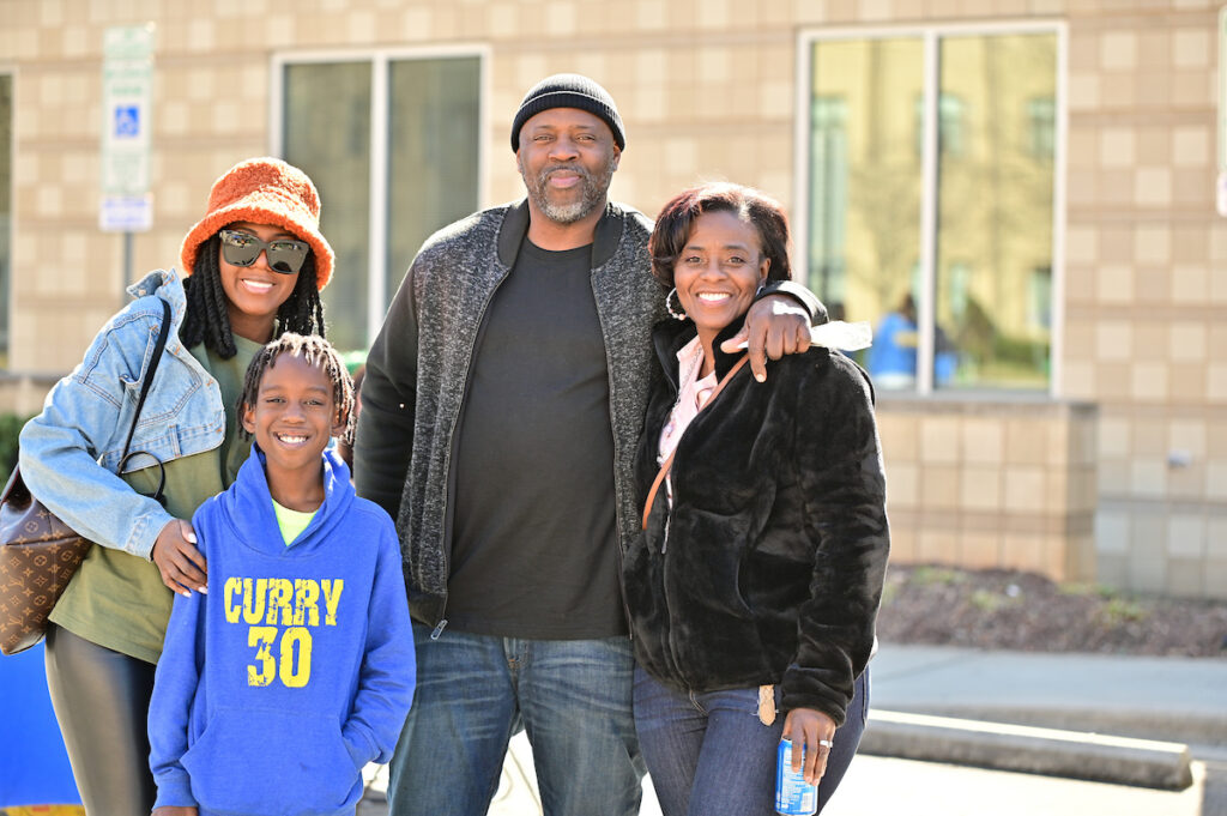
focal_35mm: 92
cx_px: 614
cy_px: 408
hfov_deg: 22.2
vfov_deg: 14.8
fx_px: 3133
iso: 220
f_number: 2.8
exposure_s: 1/500
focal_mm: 92
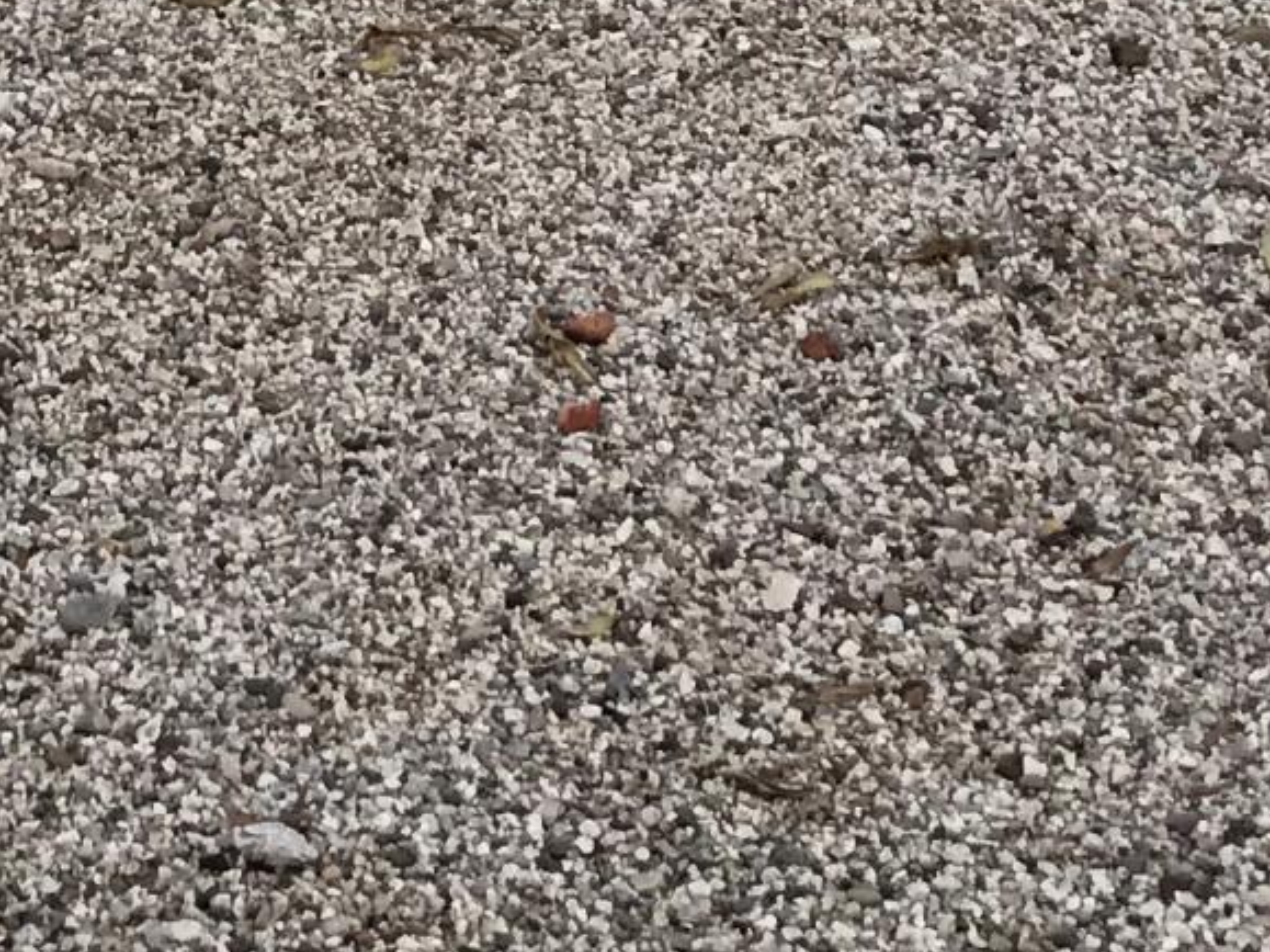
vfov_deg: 9.3
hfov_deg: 13.4
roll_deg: -0.8
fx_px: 5319
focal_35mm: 145
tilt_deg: -10.9
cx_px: -83
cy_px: -1176
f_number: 1.8
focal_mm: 3.99
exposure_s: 1/422
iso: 20
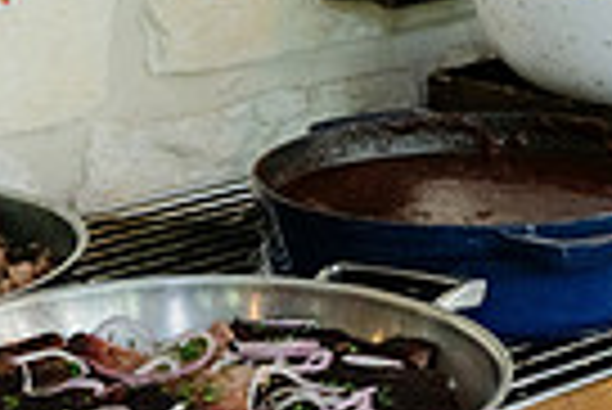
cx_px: 616
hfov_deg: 13.6
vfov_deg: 9.2
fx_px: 2536
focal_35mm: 149
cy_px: 191
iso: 1600
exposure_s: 1/80
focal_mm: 35
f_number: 3.5
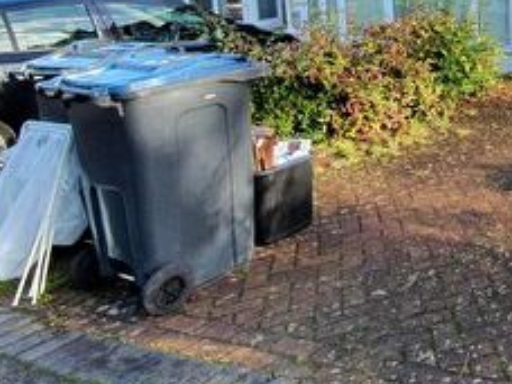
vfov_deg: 33.4
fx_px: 592
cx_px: 624
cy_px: 15
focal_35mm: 40
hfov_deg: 35.8
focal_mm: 1.8
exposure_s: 1/251
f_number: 2.2
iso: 50
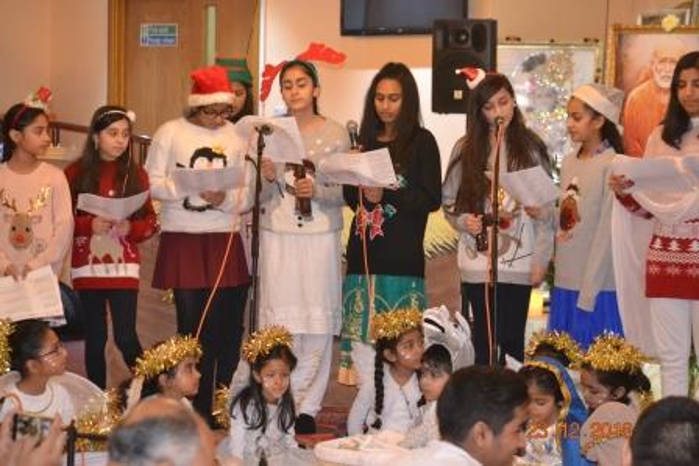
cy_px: 233
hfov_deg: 18.9
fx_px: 2098
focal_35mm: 108
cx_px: 350
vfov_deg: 12.7
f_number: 4.5
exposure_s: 1/60
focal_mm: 72
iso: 3200
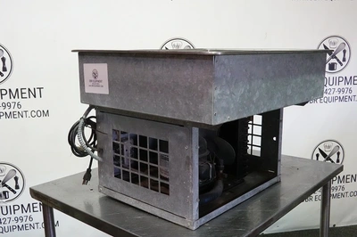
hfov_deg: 51.9
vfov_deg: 35.9
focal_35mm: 37
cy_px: 118
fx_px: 367
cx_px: 178
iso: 3200
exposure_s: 1/40
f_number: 8
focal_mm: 13.84
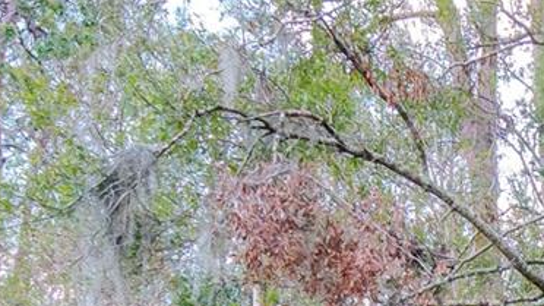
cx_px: 475
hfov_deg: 27.6
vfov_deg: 13.1
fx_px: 1071
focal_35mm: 74
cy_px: 685
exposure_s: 1/160
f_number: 7.1
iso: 640
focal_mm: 11
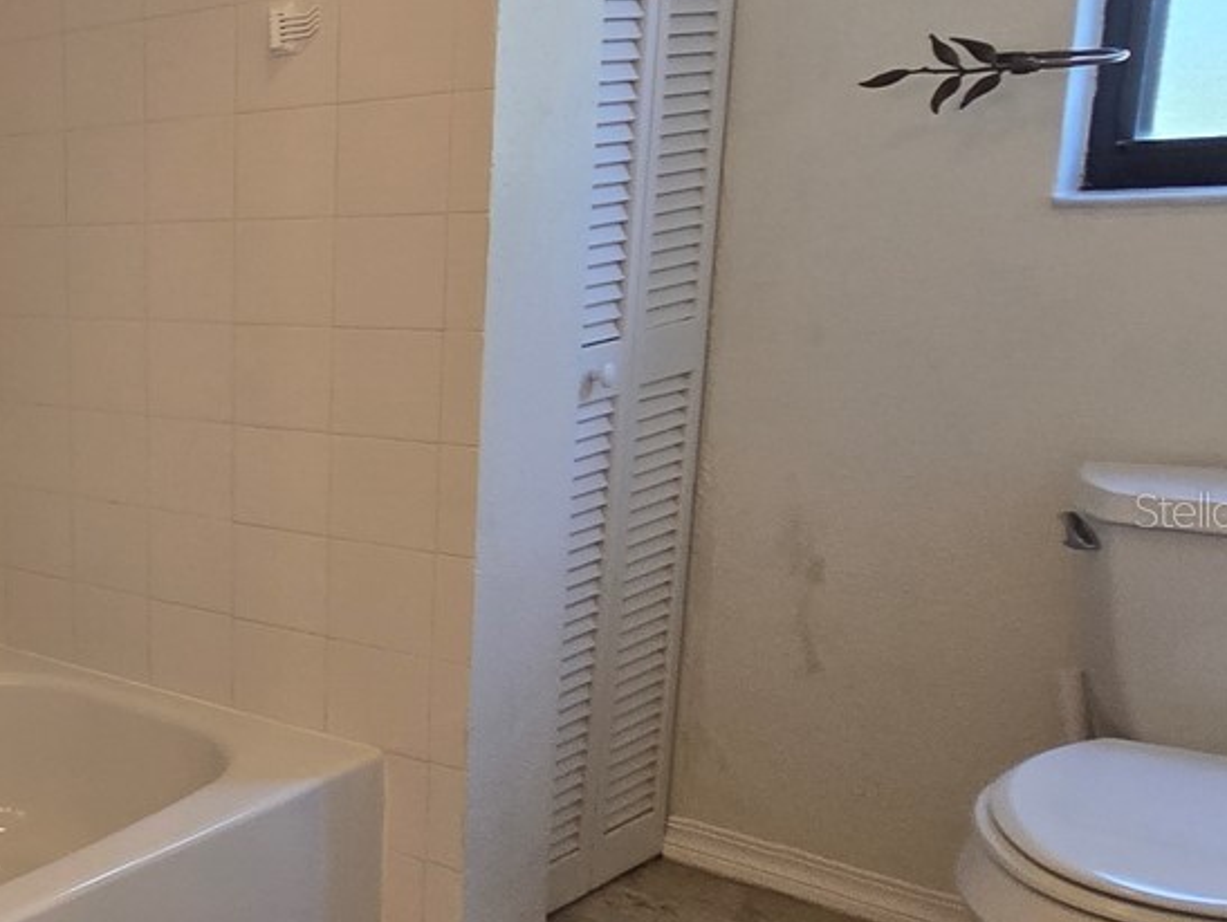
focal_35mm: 38
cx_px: -449
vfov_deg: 37.7
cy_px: 509
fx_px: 1348
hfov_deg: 32.8
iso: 160
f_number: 2.2
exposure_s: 1/60
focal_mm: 2.2
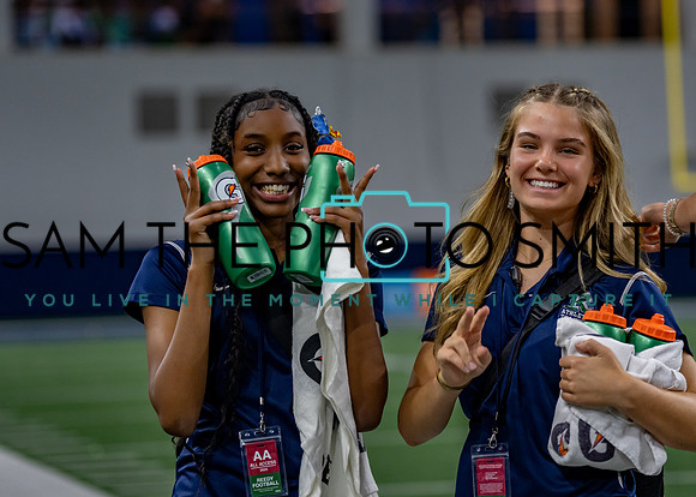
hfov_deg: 14.3
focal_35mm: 140
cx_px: 354
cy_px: 221
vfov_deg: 10.3
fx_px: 2766
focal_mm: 113
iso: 1600
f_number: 2.8
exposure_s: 1/1000
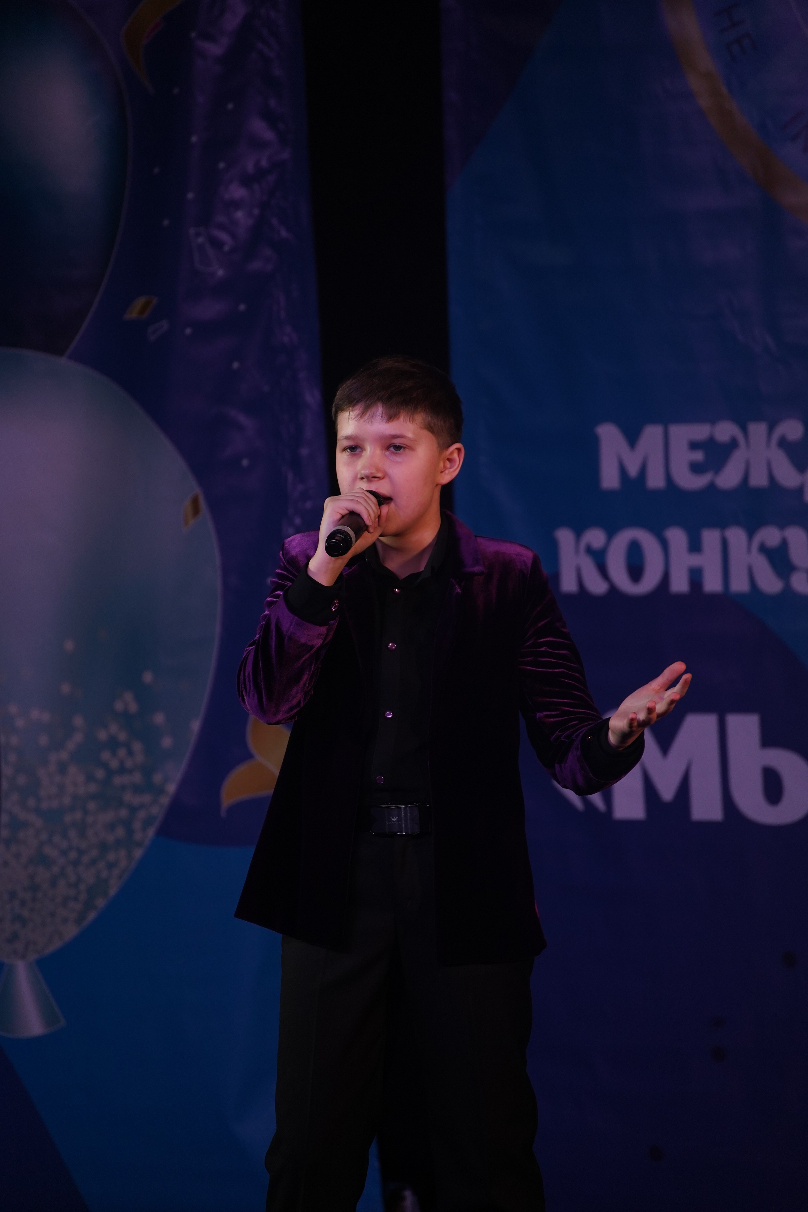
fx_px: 9763
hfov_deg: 4.7
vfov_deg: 7.1
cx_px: 404
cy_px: 606
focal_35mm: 290
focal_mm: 290
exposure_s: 1/250
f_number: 6.3
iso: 1600
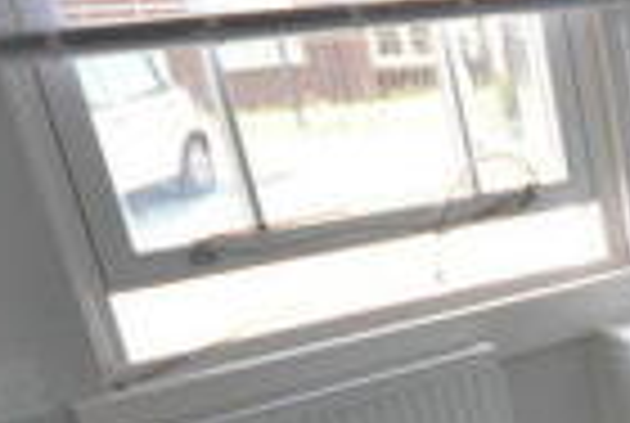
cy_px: 529
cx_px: 979
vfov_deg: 18.4
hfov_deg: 22.7
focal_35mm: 70
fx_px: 1228
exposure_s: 1/100
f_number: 5
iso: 400
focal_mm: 10
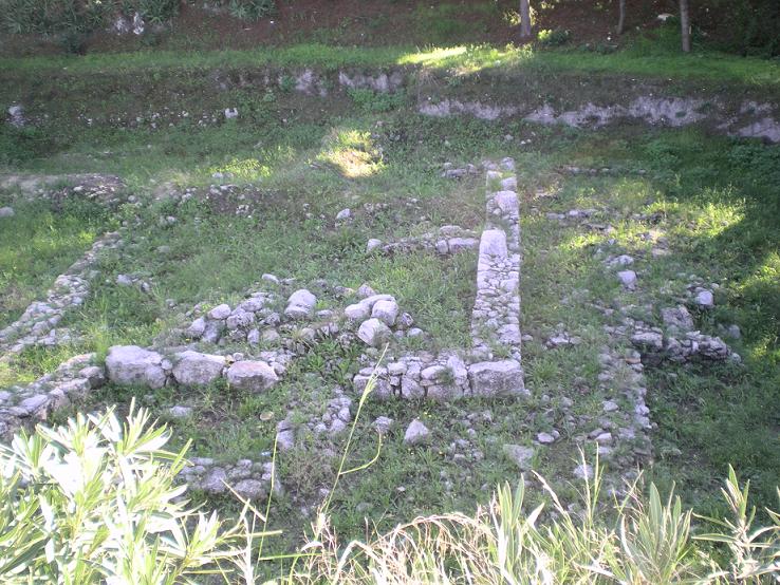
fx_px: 857
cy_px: 292
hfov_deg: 49.0
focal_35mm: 38
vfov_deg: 37.7
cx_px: 390
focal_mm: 6.3
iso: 50
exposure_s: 1/48.1
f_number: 3.1
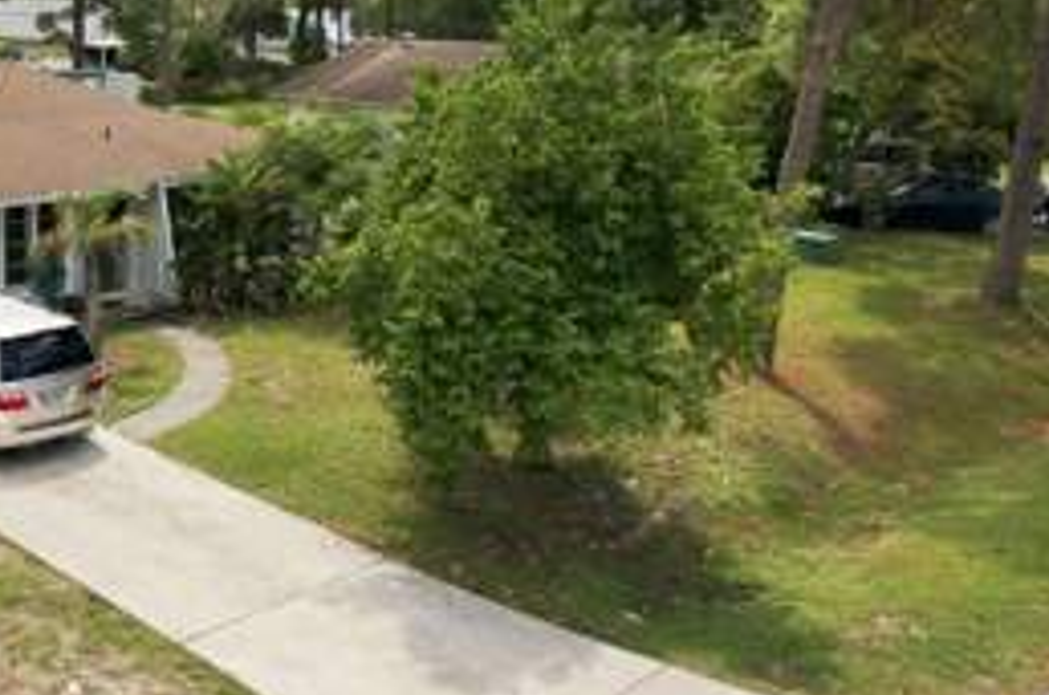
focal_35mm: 41
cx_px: 89
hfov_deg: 43.1
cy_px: 319
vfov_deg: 32.5
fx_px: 1192
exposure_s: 1/1500
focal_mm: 8.4
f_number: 2.8
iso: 100
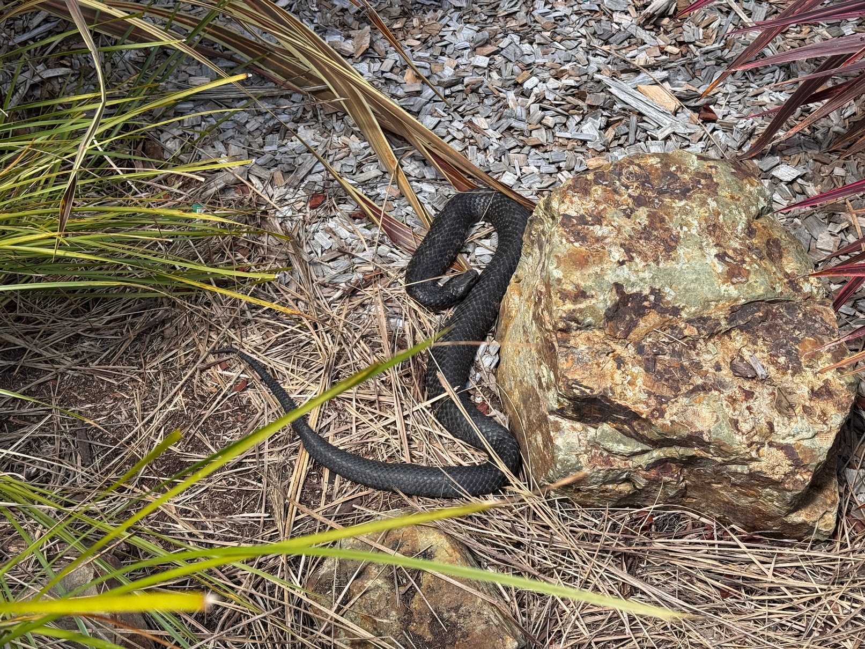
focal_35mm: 48
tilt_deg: -49.8
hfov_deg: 39.7
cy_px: 324
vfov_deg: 30.3
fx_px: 1200
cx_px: 432
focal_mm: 6.76
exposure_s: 1/1339
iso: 64
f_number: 1.78
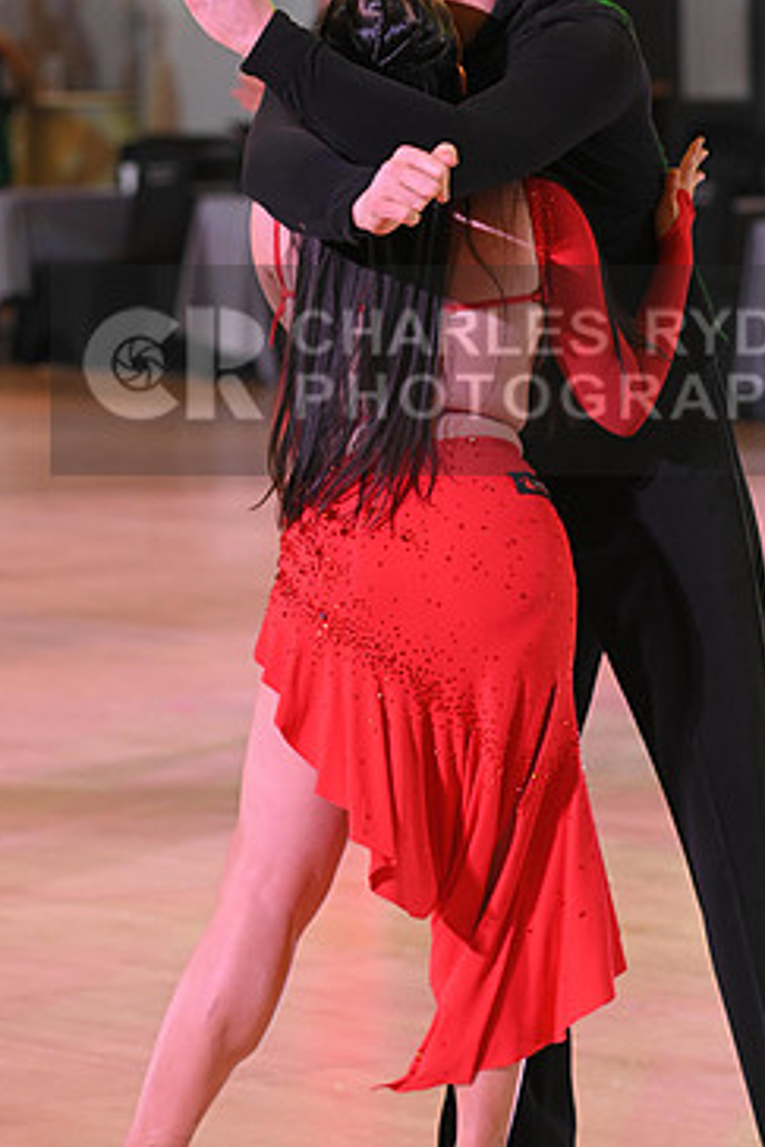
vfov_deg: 9.6
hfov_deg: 6.4
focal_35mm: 215
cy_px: 372
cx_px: 486
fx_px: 6846
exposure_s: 1/200
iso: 1600
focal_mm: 135
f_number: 5
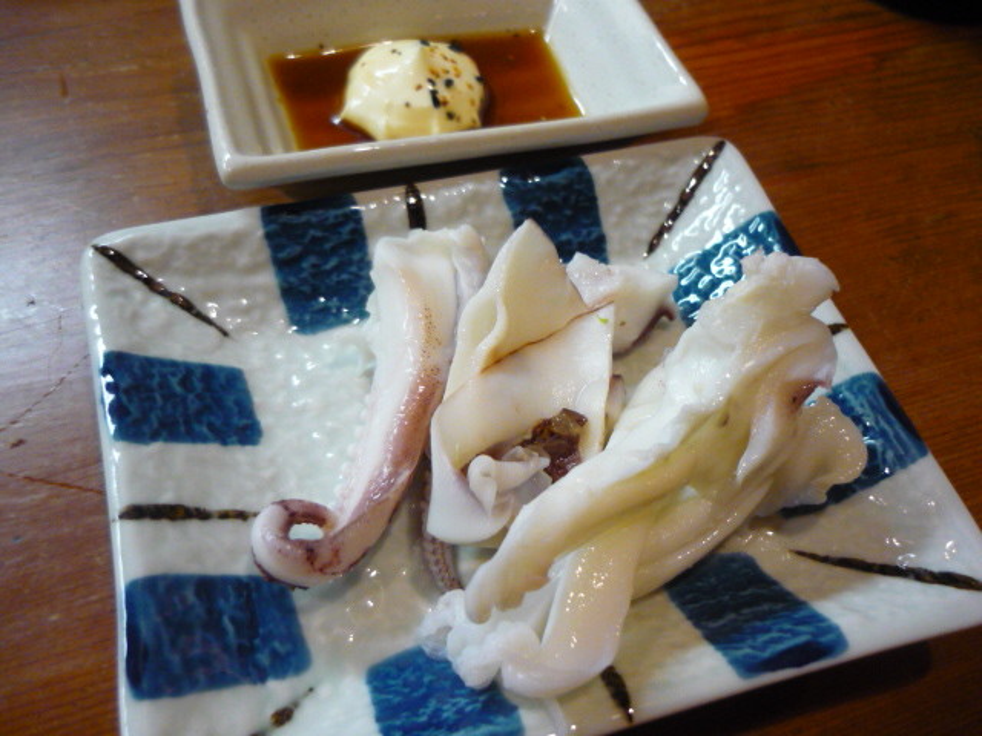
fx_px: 936
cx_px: 491
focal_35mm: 33
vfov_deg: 42.9
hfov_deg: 55.4
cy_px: 368
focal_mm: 5.5
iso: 400
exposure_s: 1/30
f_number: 2.8
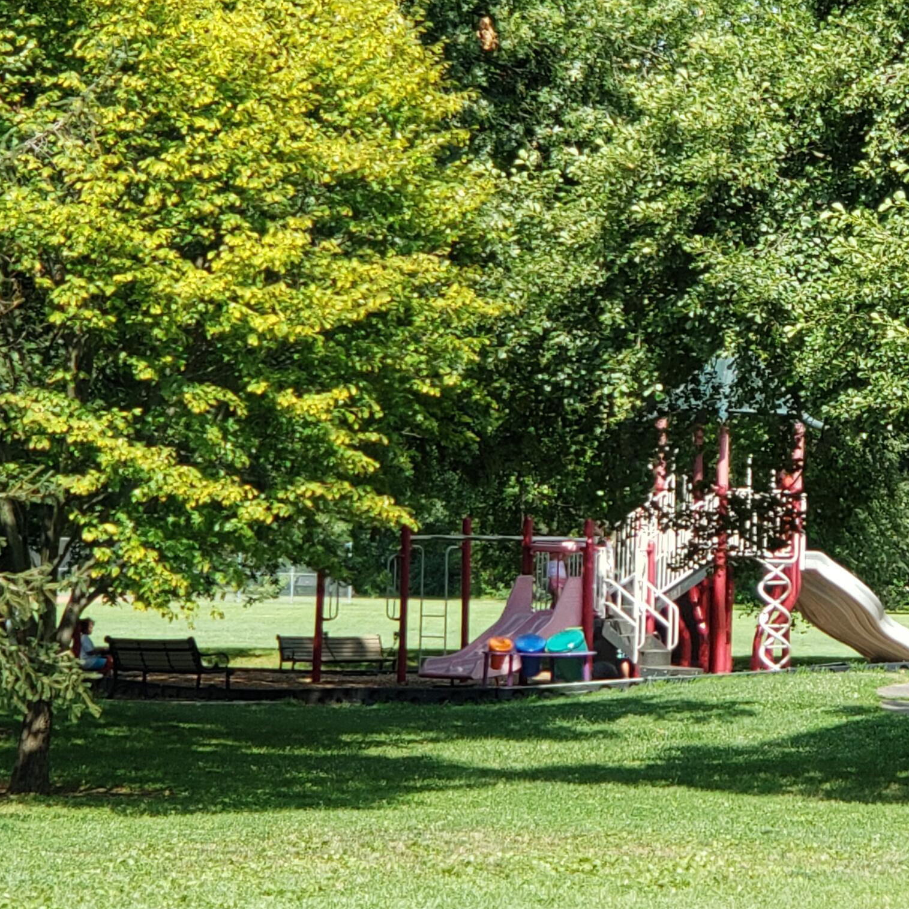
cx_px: 799
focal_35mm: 91
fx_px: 2704
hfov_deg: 18.8
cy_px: 433
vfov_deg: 19.1
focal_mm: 6
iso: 32
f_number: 2.4
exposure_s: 1/278
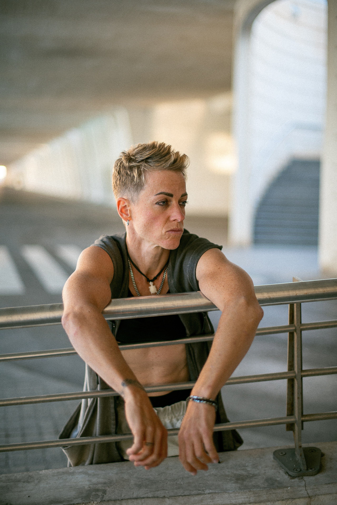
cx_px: 168
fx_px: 701
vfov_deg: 39.6
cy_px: 252
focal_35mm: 50
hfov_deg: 27.0
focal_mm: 50
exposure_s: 1/250
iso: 250
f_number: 1.4
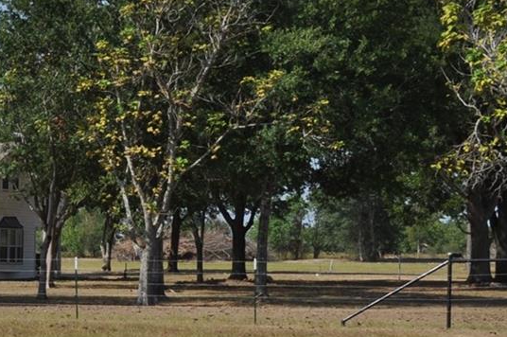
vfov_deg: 9.2
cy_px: 295
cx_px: -323
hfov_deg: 12.8
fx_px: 2096
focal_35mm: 149
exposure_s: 1/400
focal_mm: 26
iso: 200
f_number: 10
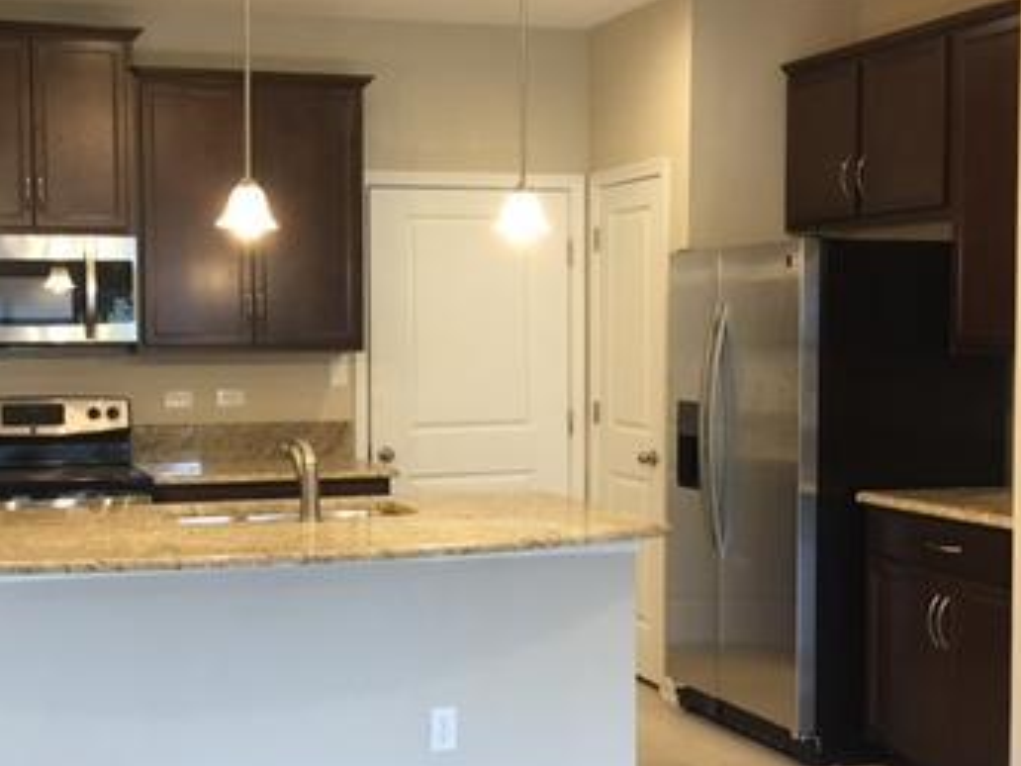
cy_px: 416
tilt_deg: -1.6
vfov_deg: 27.0
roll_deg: -0.5
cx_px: 371
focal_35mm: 54
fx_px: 1593
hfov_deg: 35.3
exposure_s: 1/15
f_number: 2.2
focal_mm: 4.15
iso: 40
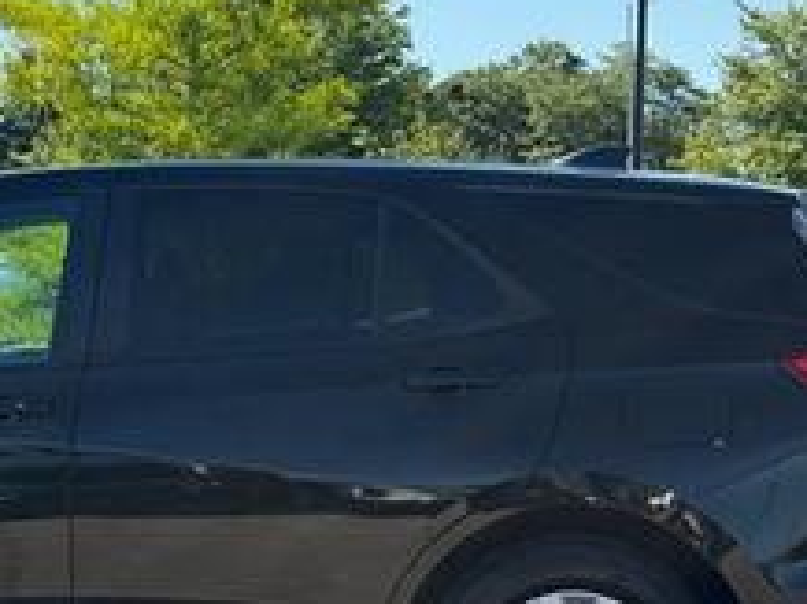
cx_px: 37
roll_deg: +0.2
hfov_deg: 17.4
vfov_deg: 13.3
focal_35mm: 111
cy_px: 415
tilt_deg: -3.8
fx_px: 2585
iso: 80
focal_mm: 6.76
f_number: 1.78
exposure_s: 1/2976
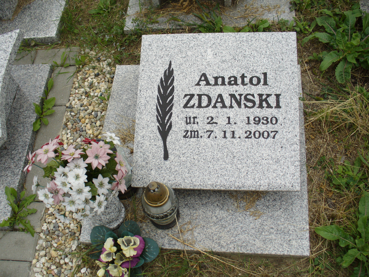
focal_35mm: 37
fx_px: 394
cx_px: 184
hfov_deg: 50.1
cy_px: 138
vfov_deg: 38.7
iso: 80
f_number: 2.8
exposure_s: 1/500
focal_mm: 6.1
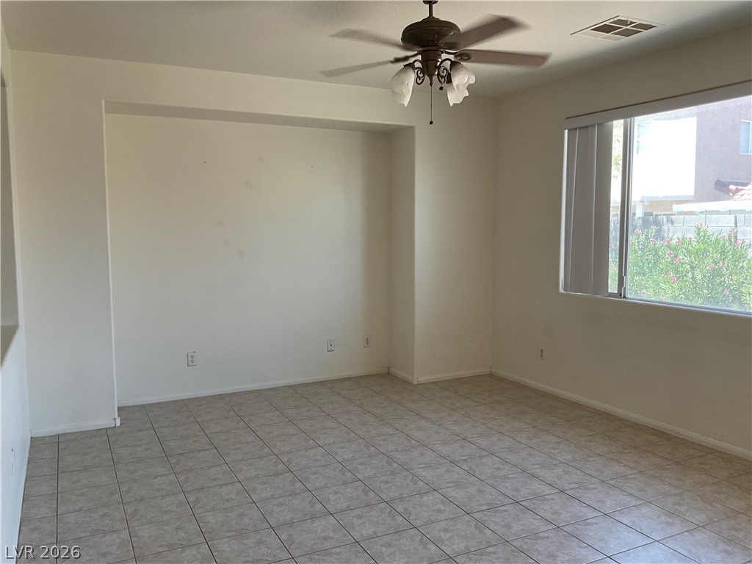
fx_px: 630
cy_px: 282
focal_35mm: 29
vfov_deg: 48.2
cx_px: 376
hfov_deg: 61.7
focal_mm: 3
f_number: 1.8
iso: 64
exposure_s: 1/60
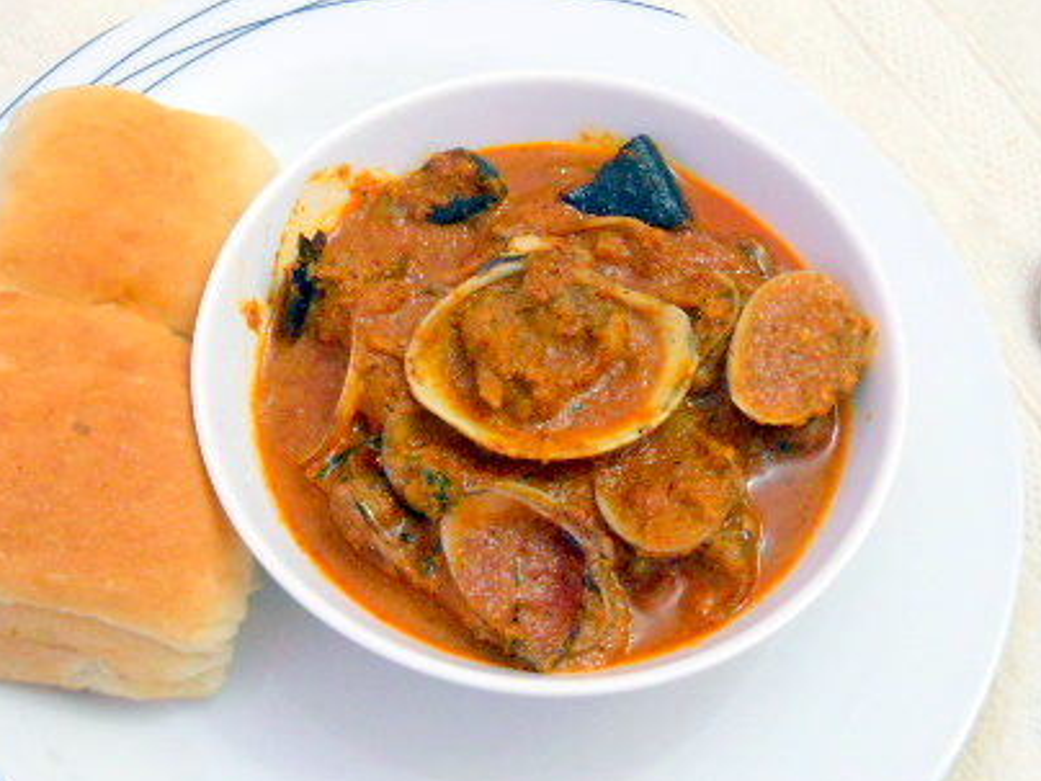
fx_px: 1955
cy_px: 405
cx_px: 469
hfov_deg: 29.8
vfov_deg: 22.6
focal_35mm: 65
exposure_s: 1/8
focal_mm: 6.72
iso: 500
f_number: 3.1
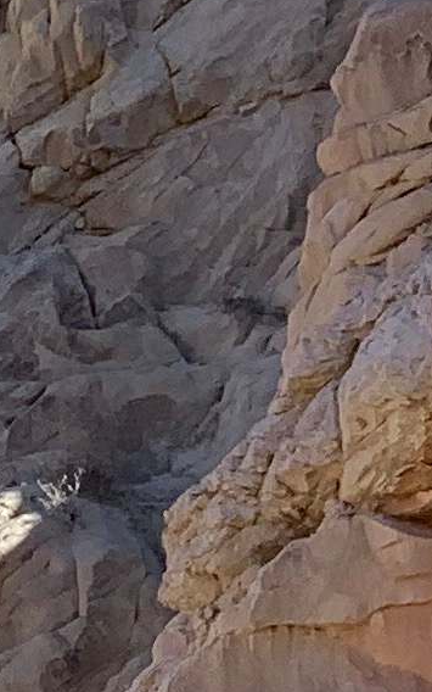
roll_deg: -1.6
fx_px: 7365
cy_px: 1308
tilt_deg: +16.0
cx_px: -465
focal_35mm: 391
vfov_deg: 5.3
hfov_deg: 3.3
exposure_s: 1/516
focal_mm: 6
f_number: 2.4
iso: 16
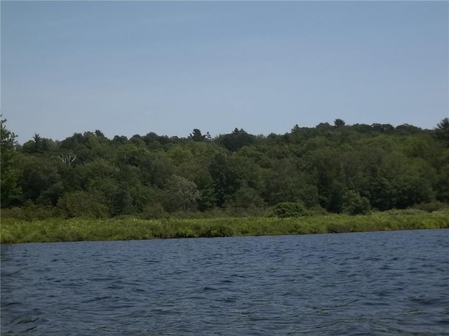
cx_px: 224
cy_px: 168
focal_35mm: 63
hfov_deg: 30.7
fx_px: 817
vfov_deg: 23.3
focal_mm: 11.2
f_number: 5.6
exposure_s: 1/640
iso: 80
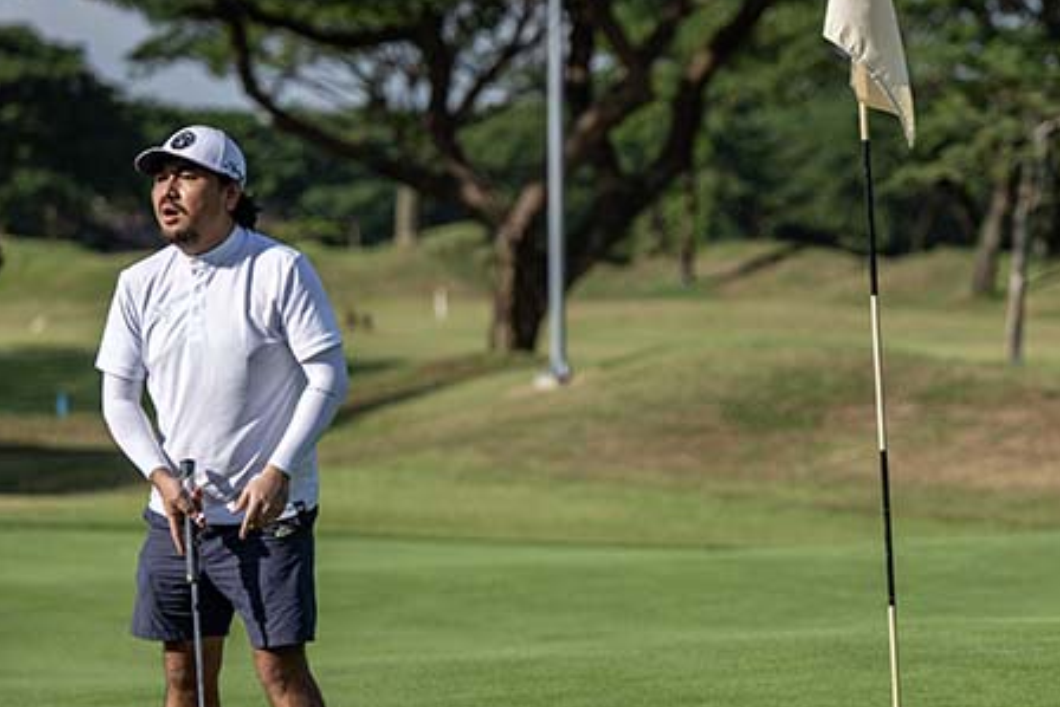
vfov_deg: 6.5
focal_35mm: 212
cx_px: 814
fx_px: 6244
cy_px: 442
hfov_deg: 9.7
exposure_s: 1/5000
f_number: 2.8
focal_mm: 99
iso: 200
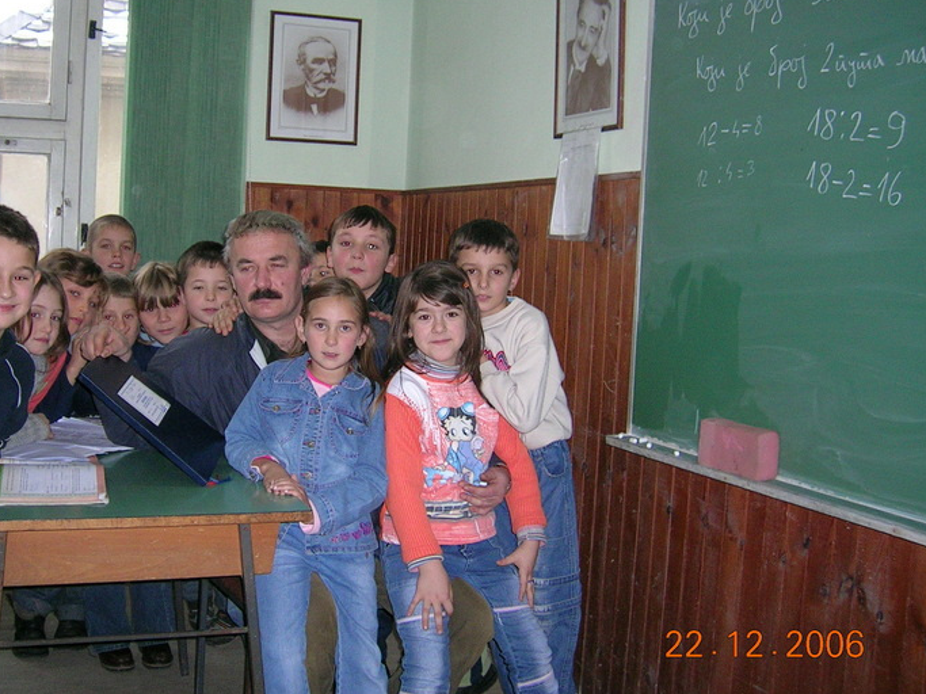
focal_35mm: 41
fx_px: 1097
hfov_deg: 45.7
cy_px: 323
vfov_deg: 35.1
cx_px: 397
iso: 133
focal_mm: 5.4
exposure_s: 1/60.1
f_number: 2.8
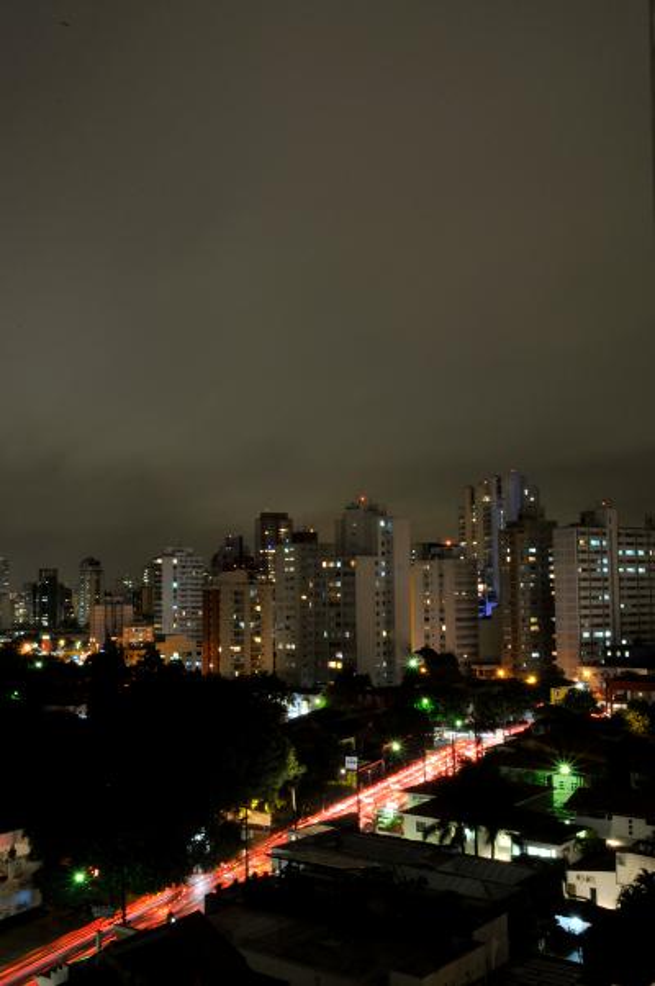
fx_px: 985
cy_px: 493
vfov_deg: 53.2
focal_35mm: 36
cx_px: 328
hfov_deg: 36.8
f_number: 25
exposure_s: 60.1
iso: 200
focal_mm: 24
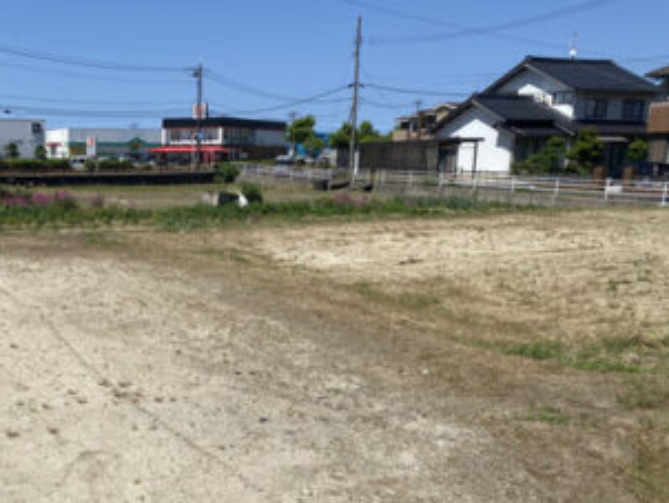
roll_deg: -0.5
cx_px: 140
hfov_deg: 42.0
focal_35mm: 43
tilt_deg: -14.2
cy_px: 358
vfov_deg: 33.2
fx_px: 832
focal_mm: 4.25
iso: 32
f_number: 1.8
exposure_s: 1/5025
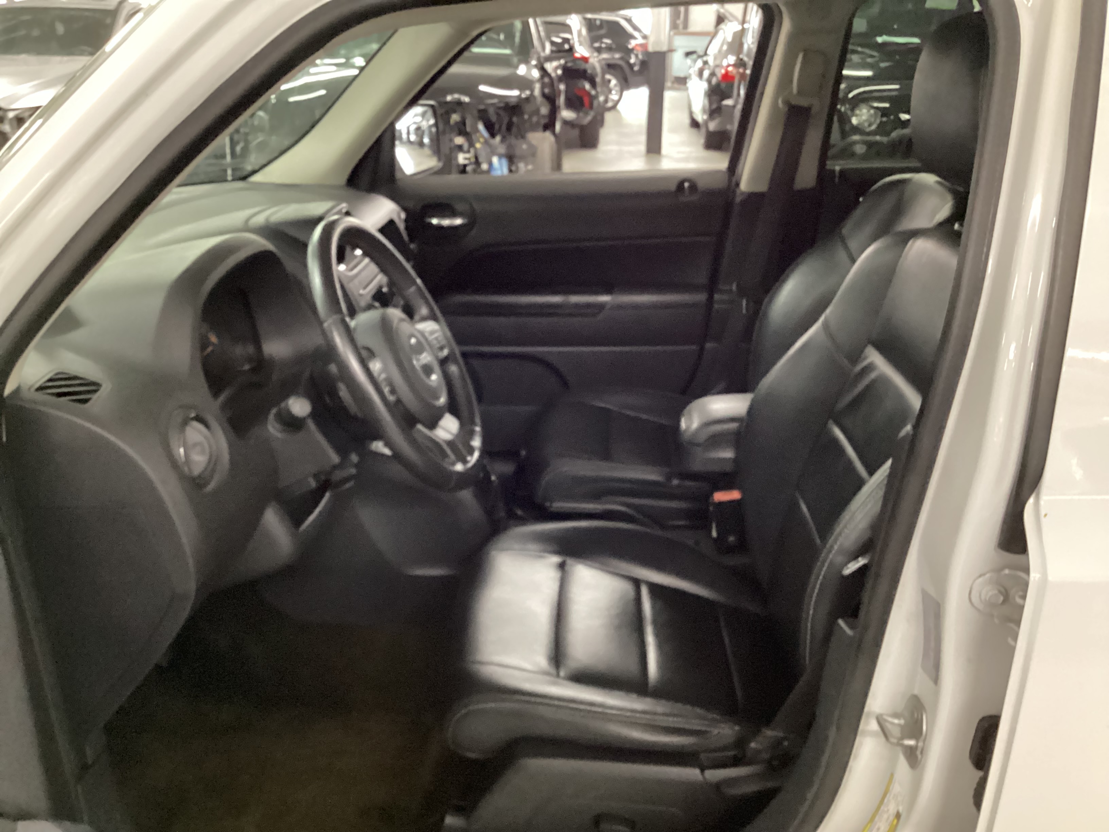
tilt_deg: -23.4
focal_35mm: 31
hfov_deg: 58.4
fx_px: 993
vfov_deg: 45.4
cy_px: 416
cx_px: 554
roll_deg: +0.0
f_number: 2.4
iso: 800
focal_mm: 3.3
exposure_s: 1/25
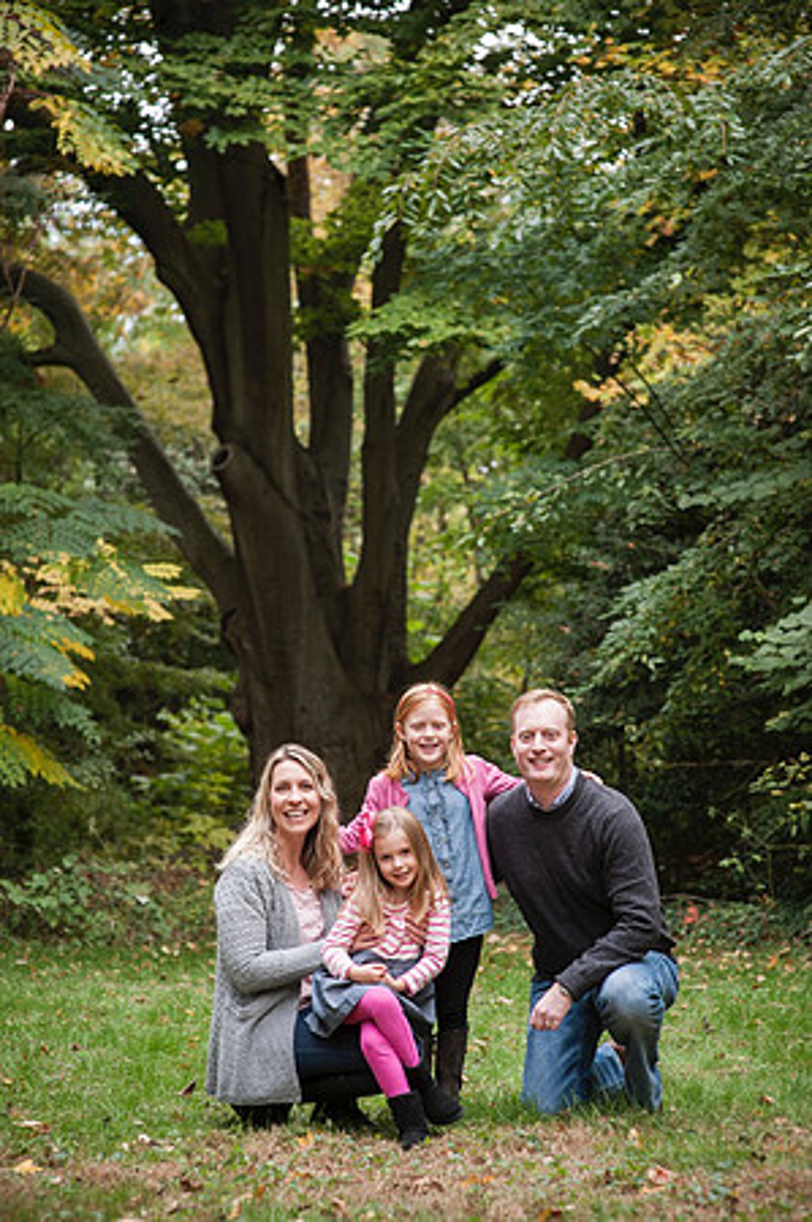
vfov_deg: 23.9
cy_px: 611
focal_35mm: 85
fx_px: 2882
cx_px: 406
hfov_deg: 16.0
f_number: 0.94
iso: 640
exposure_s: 1.06
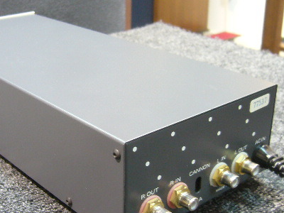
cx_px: 97
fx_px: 459
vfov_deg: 26.1
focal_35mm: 56
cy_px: 119
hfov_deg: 34.1
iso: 200
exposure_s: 1/8
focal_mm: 5.8
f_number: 2.8
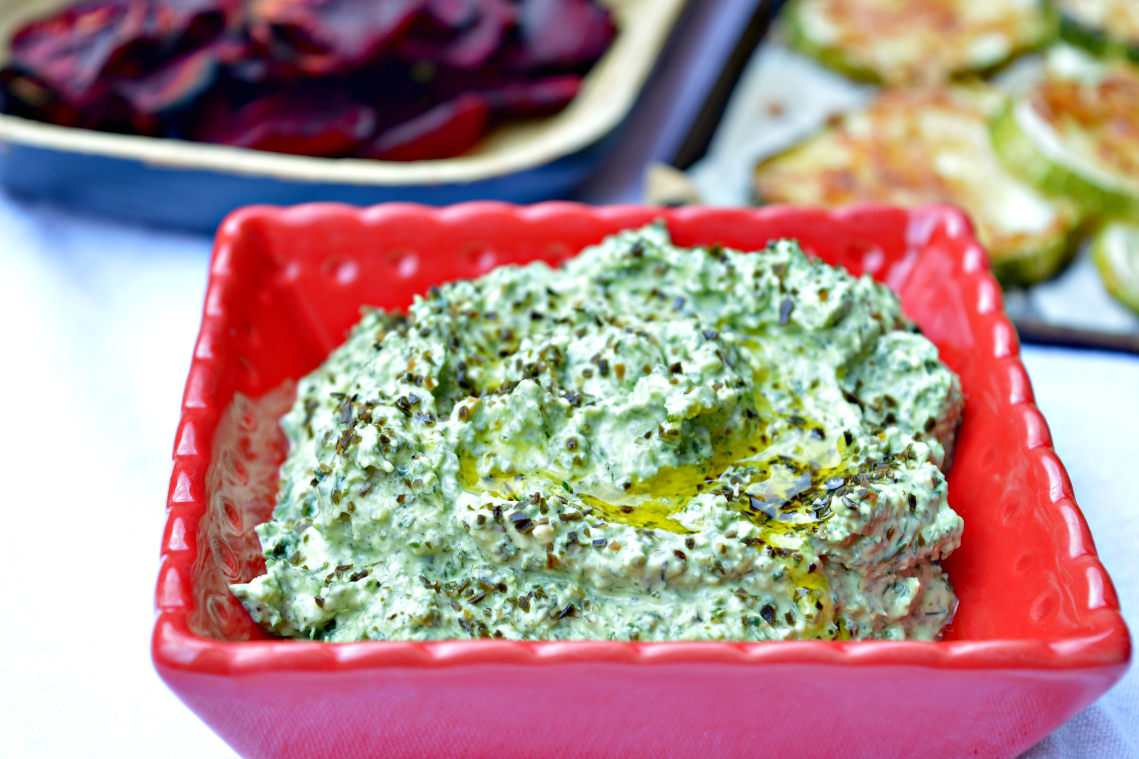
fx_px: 2642
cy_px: 382
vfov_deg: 16.4
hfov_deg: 24.3
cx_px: 577
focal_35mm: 84
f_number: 5.6
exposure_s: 1/20
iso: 100
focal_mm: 55
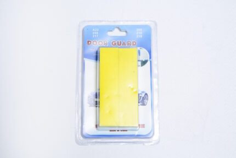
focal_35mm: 70
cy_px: 79
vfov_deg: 19.5
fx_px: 459
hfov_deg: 28.8
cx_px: 118
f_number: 10
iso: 3200
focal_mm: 70
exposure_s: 1/160
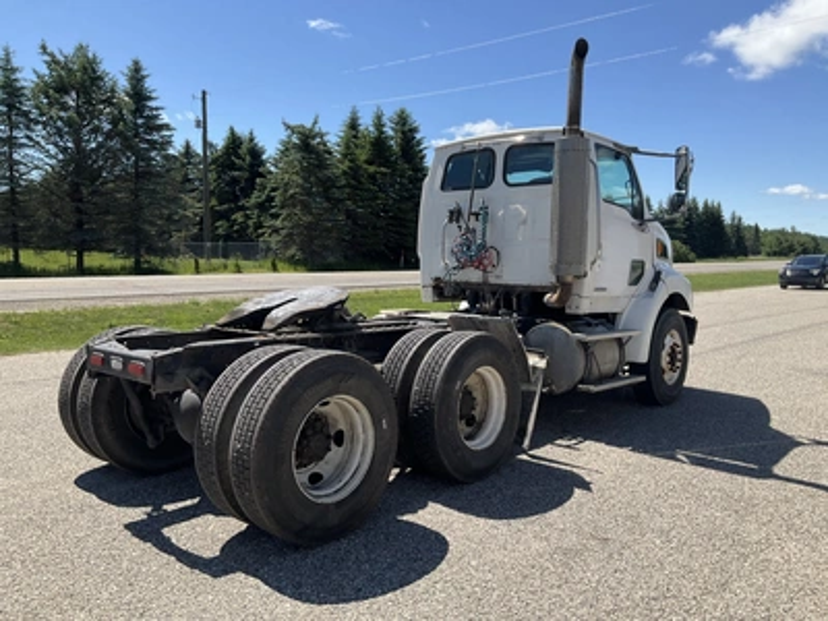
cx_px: 414
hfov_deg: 61.7
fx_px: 694
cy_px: 310
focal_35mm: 29
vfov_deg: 48.2
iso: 25
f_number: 1.8
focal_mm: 3
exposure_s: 1/1377
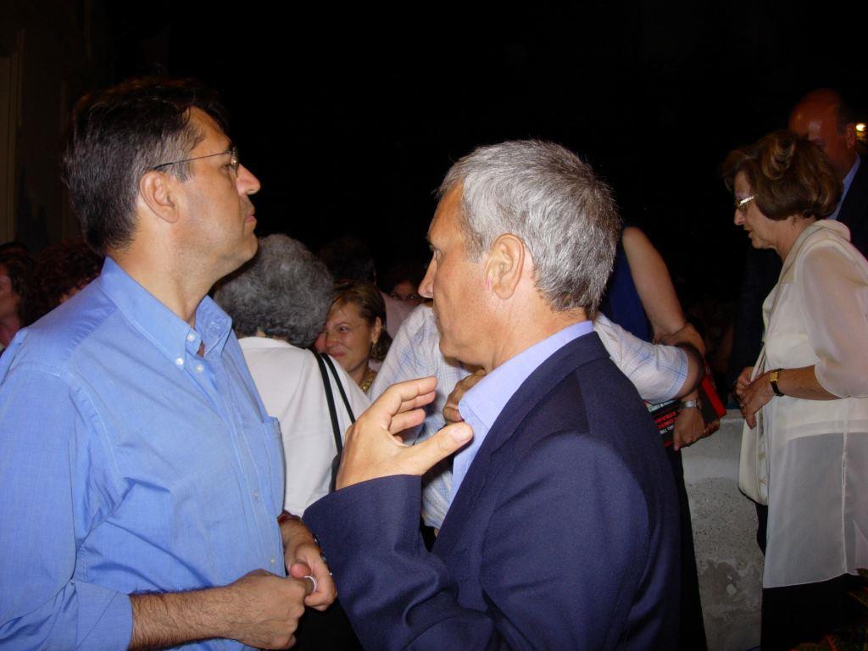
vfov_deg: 37.7
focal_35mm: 38
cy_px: 326
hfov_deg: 49.0
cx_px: 434
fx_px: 953
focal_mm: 7.8
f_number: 2.8
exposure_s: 1/64
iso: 79
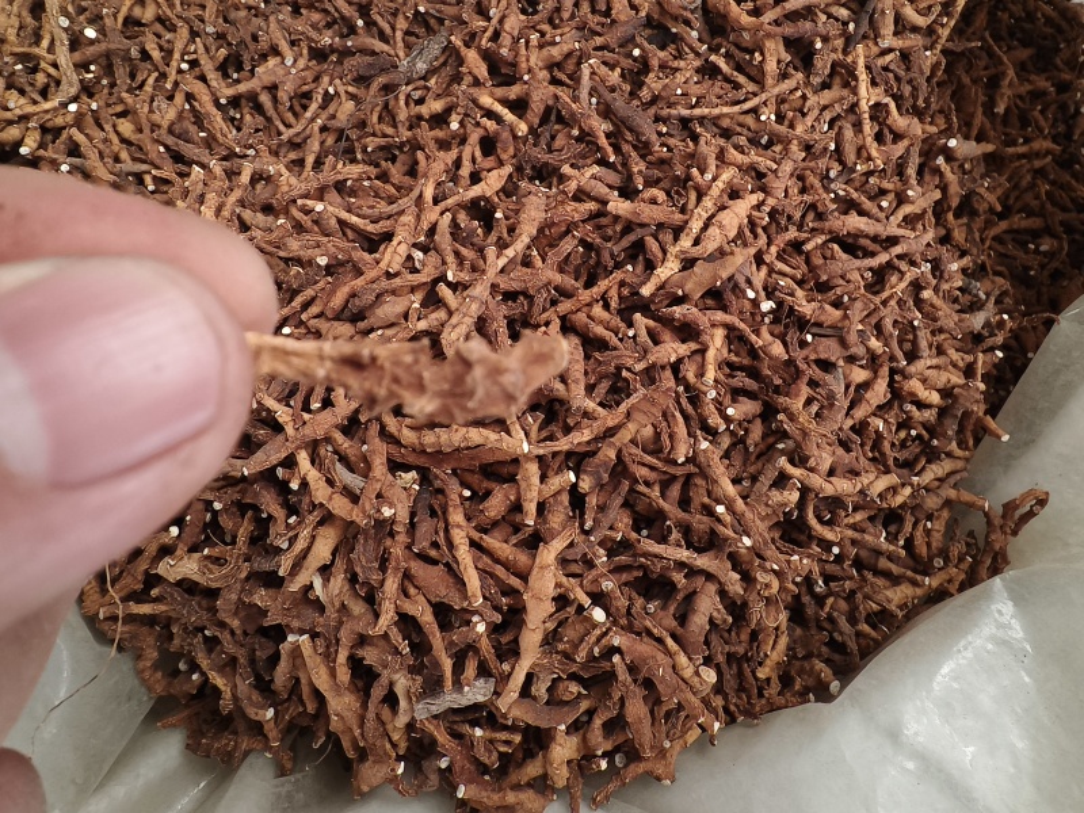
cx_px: 542
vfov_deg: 54.9
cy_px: 406
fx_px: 783
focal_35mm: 25
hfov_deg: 69.4
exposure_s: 1/50
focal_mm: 2.32
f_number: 2
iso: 1549
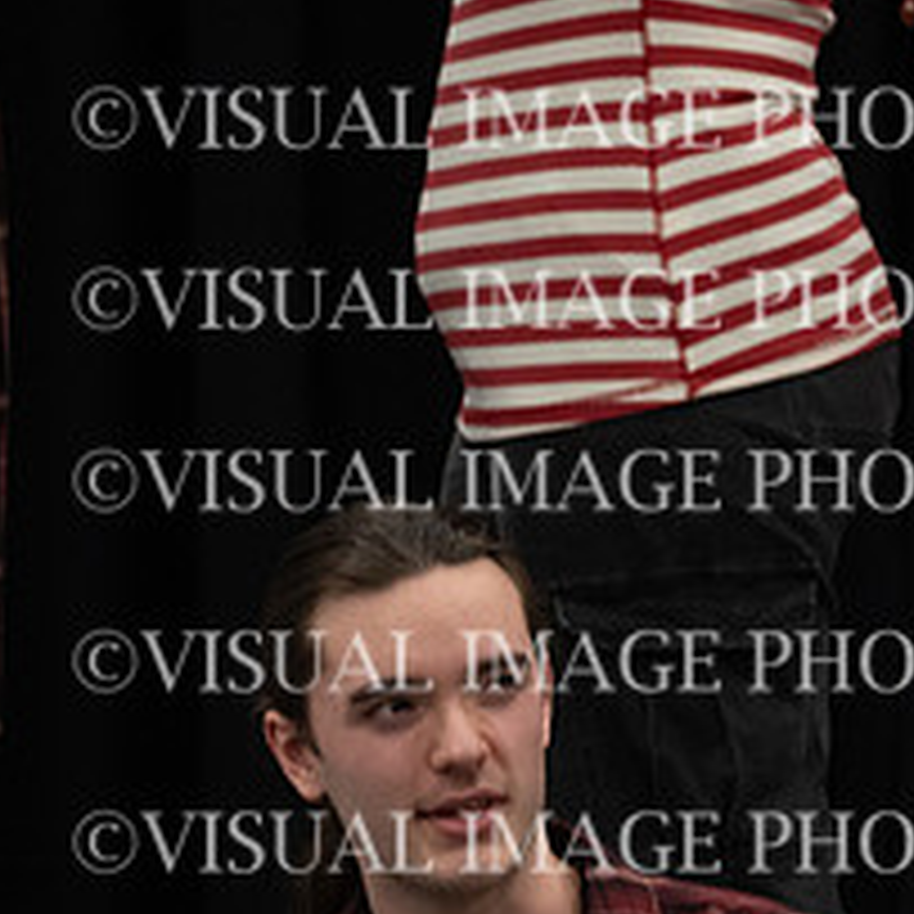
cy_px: 752
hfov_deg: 3.8
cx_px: 725
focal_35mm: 463
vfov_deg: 3.8
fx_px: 13831
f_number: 5.6
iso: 5000
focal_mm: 191
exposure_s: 1/160
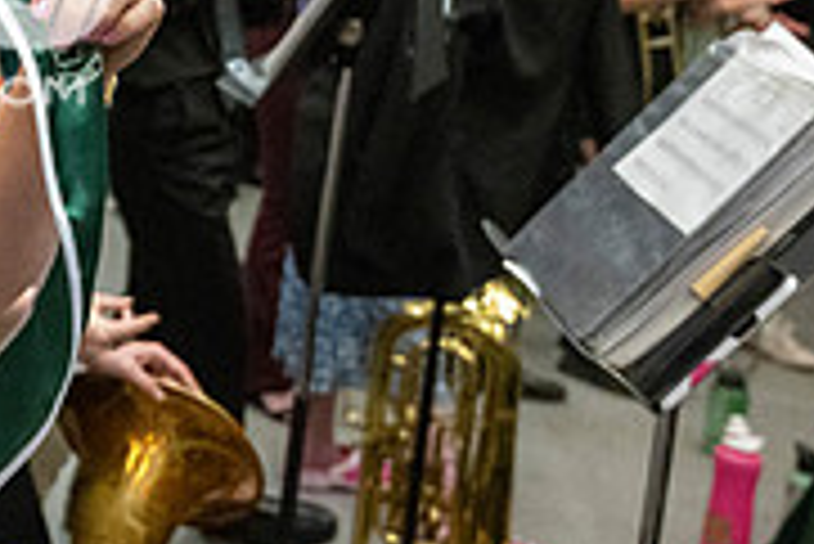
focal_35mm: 77
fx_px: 1742
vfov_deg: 17.1
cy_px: -70
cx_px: -225
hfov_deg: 23.5
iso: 10000
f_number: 4
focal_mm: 24
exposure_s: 1/500
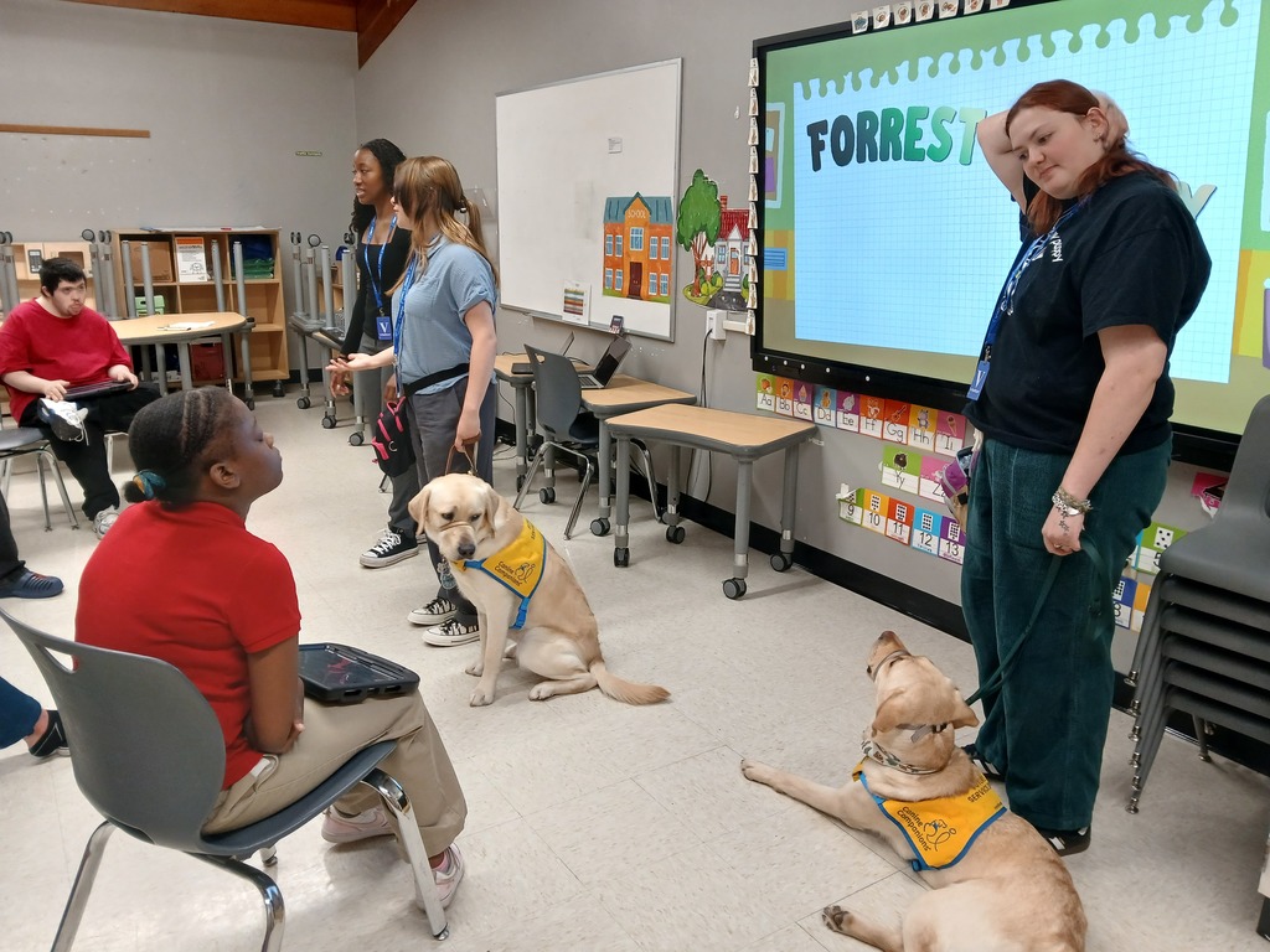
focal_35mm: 26
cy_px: 476
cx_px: 635
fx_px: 954
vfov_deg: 53.1
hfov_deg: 67.3
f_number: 1.8
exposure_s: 1/60
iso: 125
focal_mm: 3.98
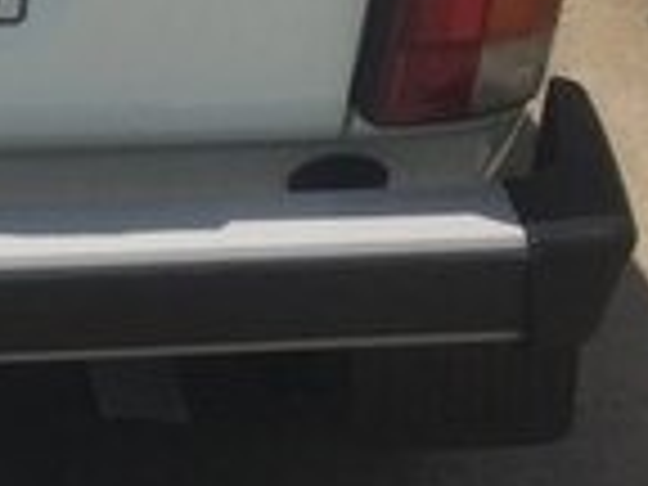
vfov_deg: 10.7
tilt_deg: -16.1
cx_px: -266
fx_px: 2490
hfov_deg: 14.1
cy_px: -299
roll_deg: -0.7
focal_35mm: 133
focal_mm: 4.15
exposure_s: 1/3300
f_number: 2.2
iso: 32
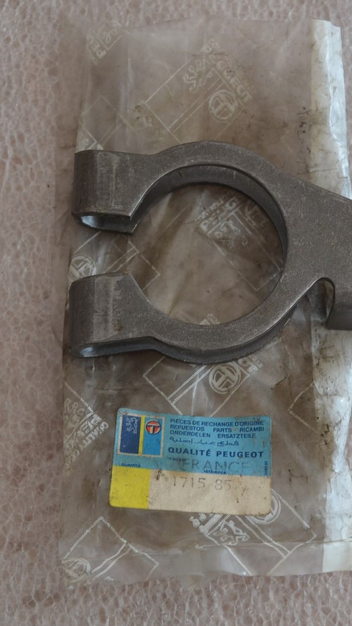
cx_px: 171
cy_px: 313
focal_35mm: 71
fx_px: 1178
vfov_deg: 29.7
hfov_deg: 17.0
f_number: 4.5
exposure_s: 1/80
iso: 400
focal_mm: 30
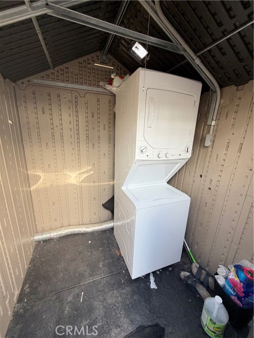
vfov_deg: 102.1
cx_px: 127
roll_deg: -4.9
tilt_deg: -14.2
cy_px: 169
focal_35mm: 14
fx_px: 137
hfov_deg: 85.7
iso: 125
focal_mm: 2.22
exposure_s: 1/121
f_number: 2.2
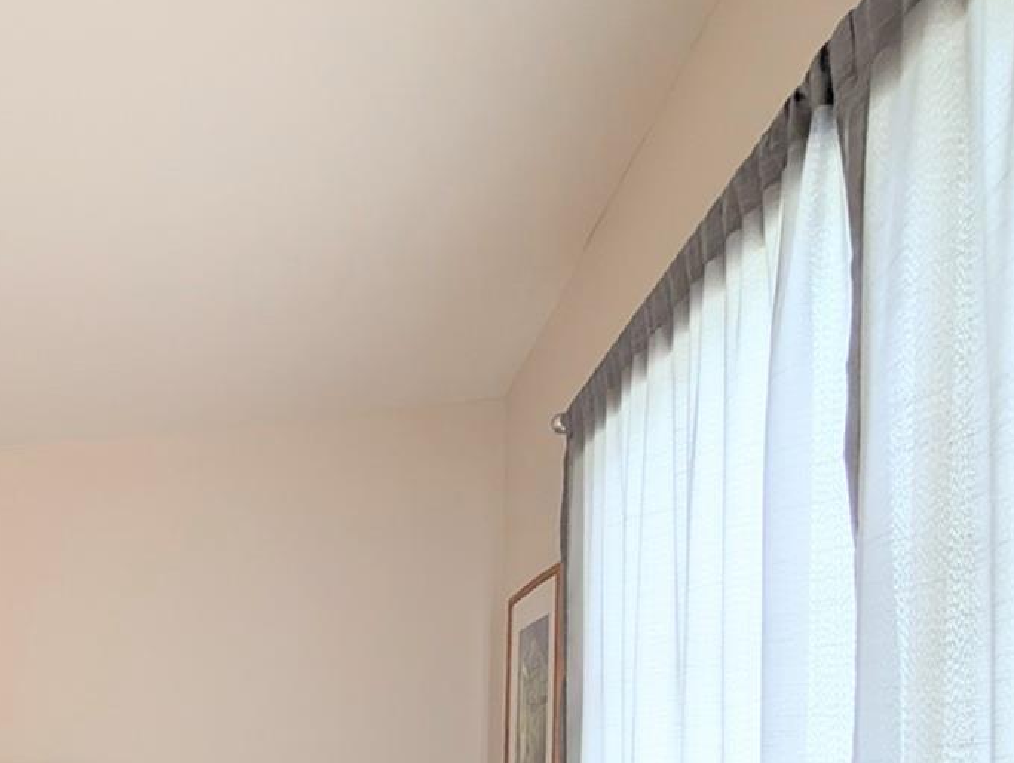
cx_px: -15
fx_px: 821
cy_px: 764
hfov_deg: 50.4
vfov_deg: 42.9
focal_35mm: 28
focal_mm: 2.02
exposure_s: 1/40
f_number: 1.7
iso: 62
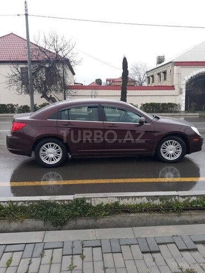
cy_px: 136
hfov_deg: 51.4
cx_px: 102
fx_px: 213
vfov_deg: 65.3
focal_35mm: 27
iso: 50
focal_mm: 3.6
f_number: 1.9
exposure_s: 1/100
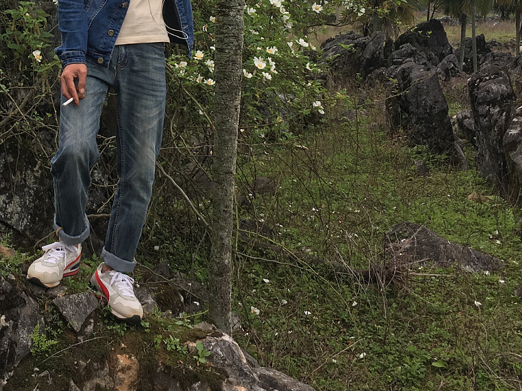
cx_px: 106
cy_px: 27
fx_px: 919
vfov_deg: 23.3
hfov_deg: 30.9
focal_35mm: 61
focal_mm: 4.15
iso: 25
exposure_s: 1/496
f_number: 2.2
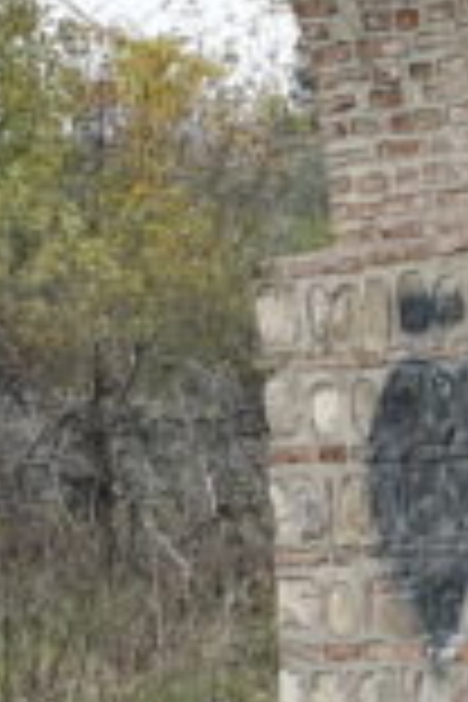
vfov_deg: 6.1
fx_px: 6590
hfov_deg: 4.0
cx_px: 922
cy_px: 155
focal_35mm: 338
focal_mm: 22
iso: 100
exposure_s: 1/200
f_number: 5
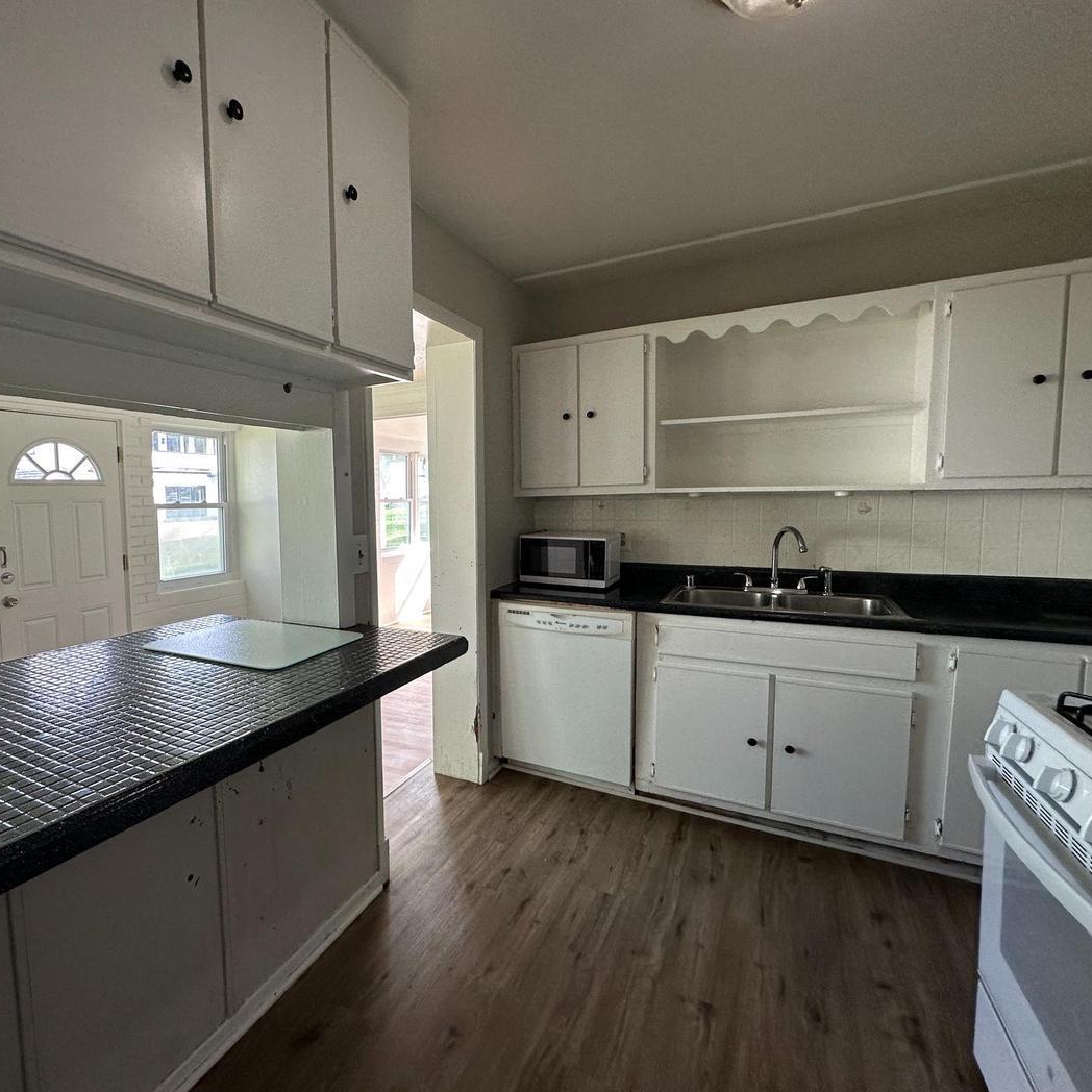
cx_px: 407
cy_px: 546
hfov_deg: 82.3
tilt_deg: -3.5
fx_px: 607
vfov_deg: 84.0
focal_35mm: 17
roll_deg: +0.1
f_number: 2.2
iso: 160
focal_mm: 2.22
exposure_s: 1/120
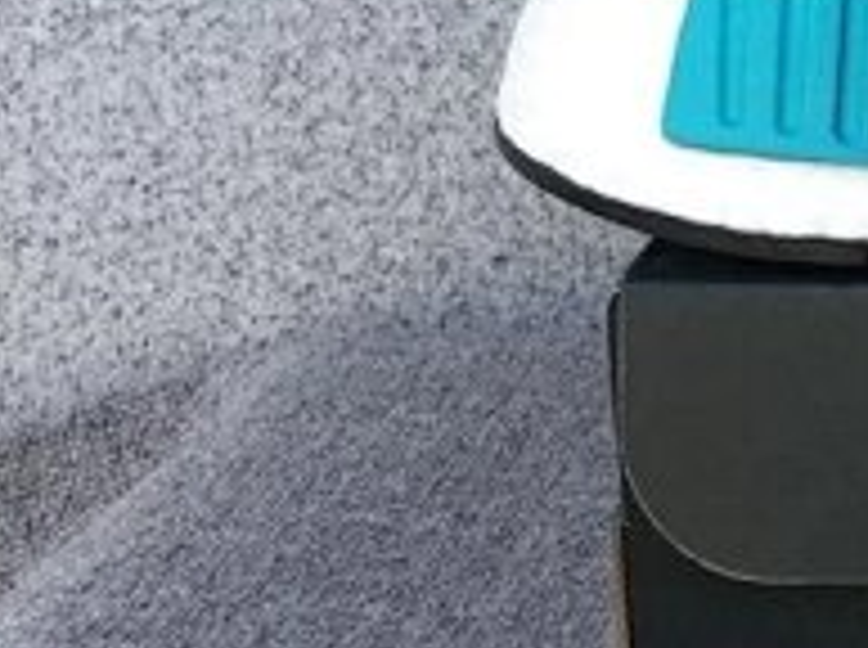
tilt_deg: -15.3
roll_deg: -1.0
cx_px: 1426
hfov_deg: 16.7
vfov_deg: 14.2
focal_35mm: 103
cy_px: 76
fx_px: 2578
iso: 32
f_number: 2.4
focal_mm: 3.3
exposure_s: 1/100
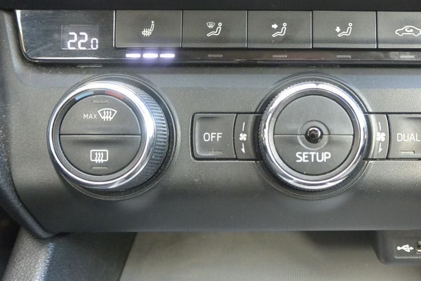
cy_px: 145
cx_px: 308
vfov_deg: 33.4
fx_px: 468
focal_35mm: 40
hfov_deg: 46.9
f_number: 3.5
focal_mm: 10
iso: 800
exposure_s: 1/40
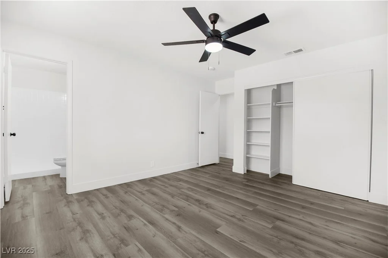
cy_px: 129
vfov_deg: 77.3
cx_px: 194
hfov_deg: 100.4
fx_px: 162
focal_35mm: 15
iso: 640
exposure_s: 1/50
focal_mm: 10
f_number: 7.1
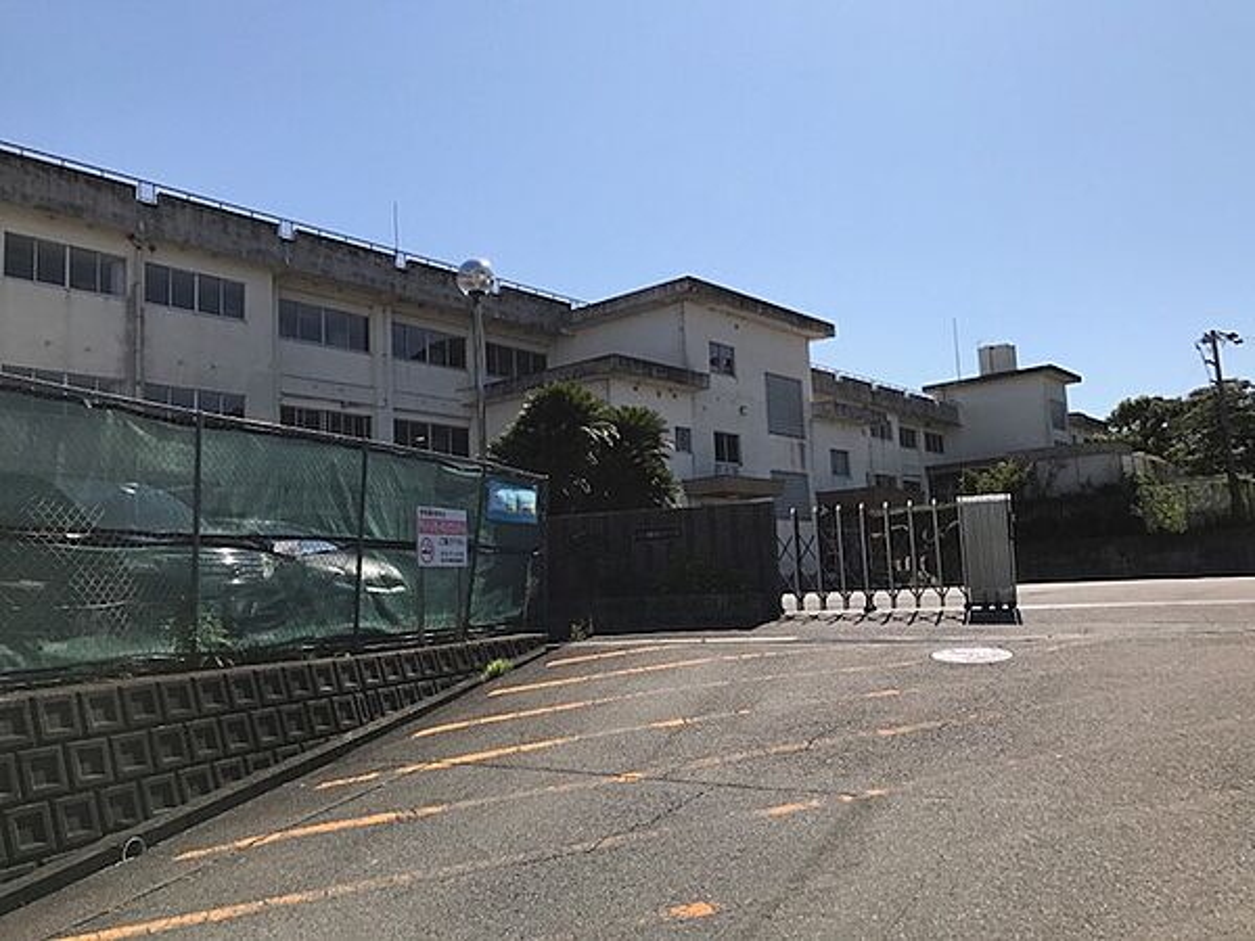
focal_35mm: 28
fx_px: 1015
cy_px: 470
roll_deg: +2.8
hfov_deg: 63.4
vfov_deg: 49.7
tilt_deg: +7.7
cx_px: 628
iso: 20
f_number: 1.8
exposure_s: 1/3425
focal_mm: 3.99
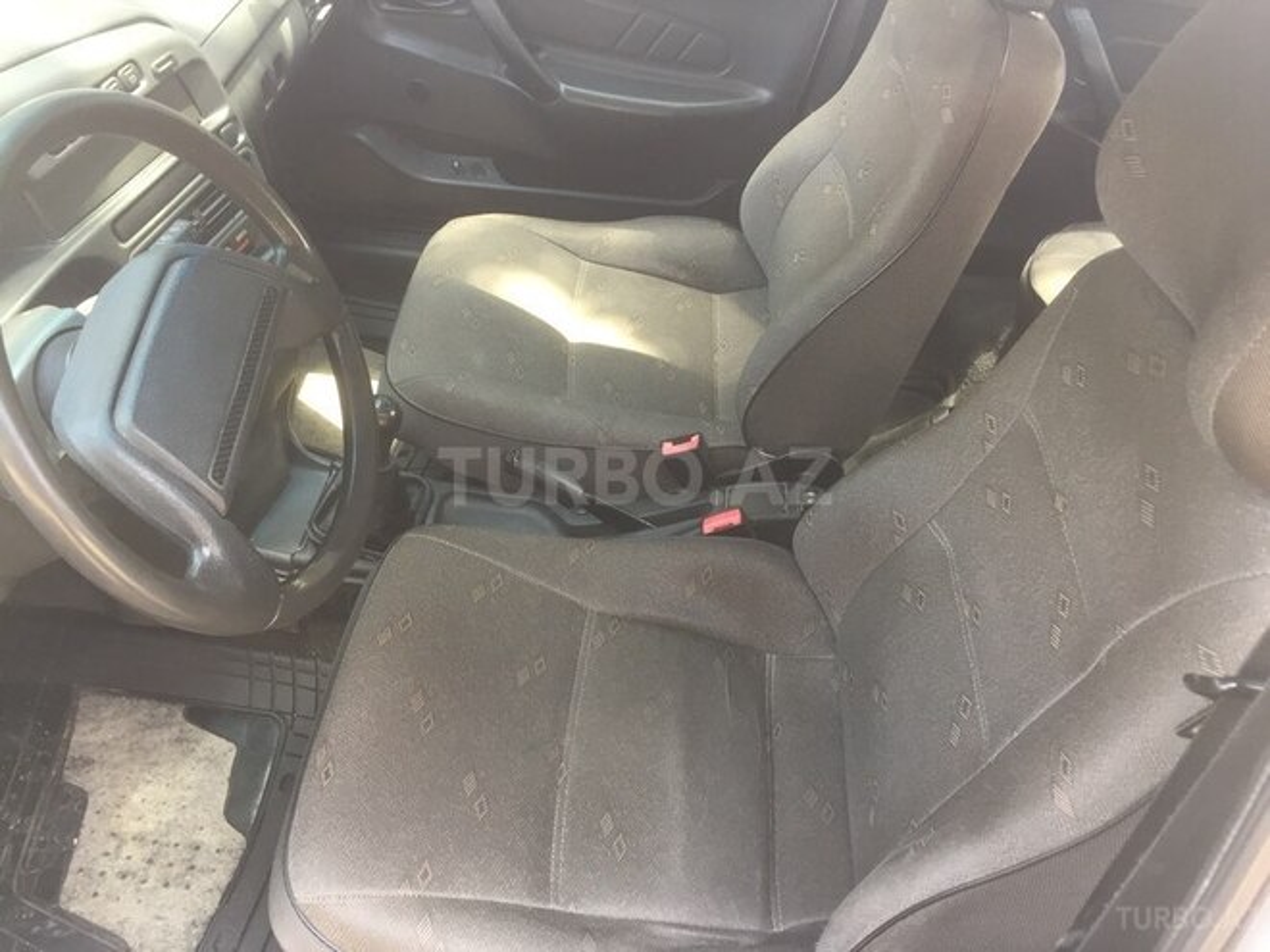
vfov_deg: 48.2
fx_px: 1064
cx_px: 635
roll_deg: -1.0
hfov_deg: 61.7
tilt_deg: -39.6
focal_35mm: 29
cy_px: 476
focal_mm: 4.15
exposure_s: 1/33
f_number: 2.2
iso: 32
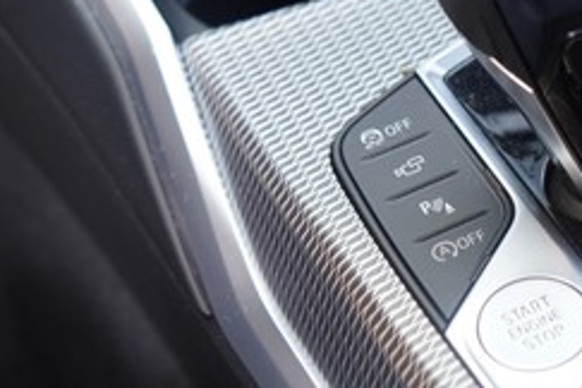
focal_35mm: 83
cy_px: 199
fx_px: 1342
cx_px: 764
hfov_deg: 21.9
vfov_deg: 16.5
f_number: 4
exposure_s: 1/60
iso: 500
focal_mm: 28
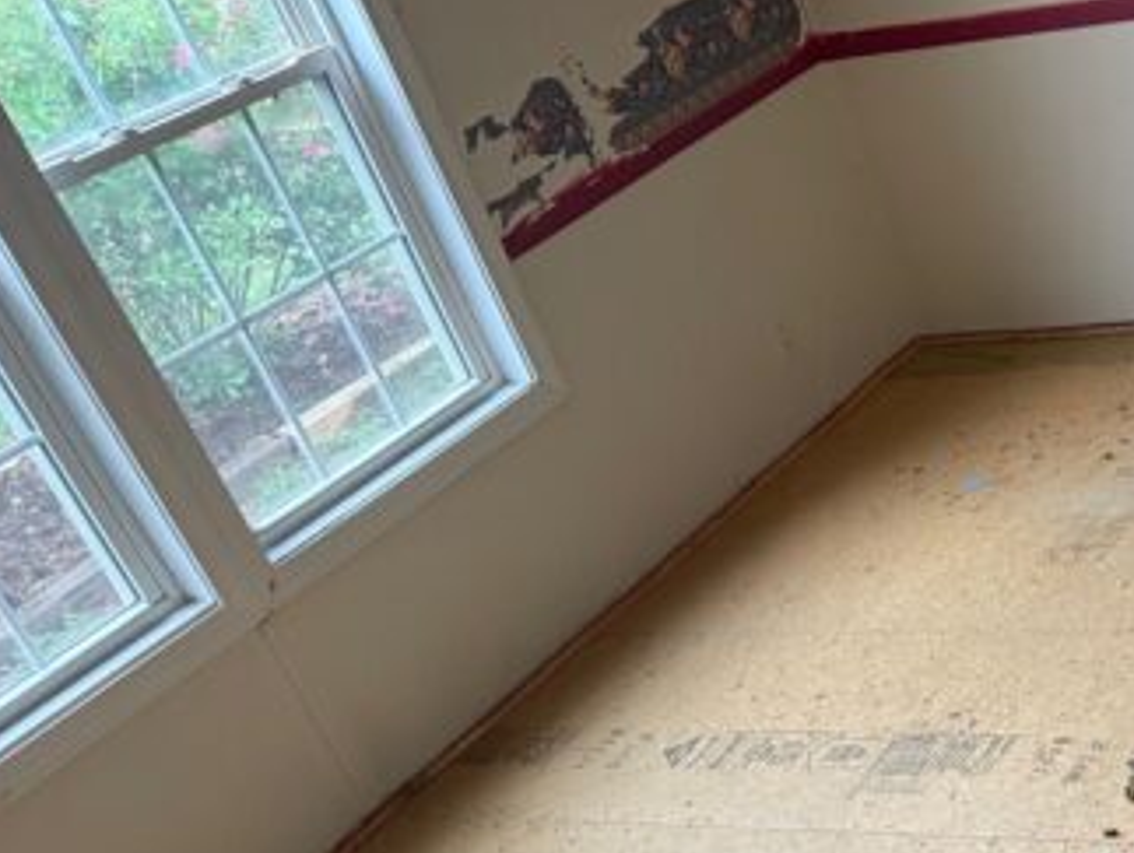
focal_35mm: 57
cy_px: 772
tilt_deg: -34.2
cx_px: 1313
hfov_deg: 29.6
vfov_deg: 24.9
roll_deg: +14.9
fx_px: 1869
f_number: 1.78
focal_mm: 6.76
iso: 320
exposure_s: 1/60
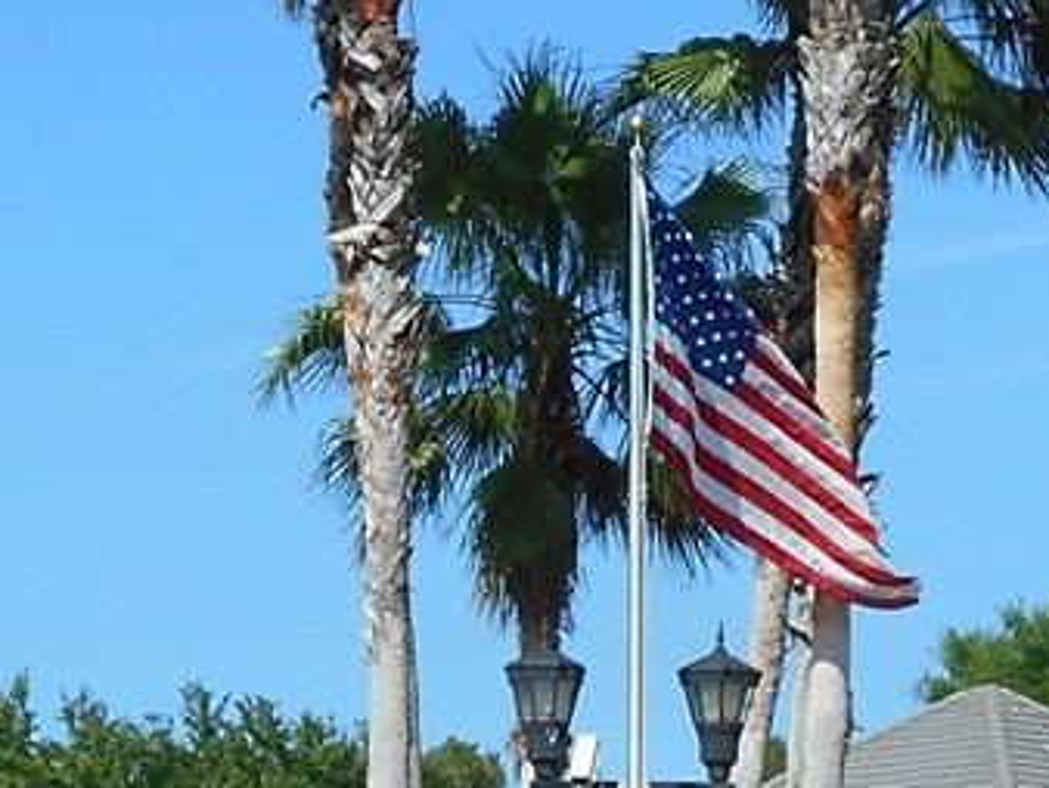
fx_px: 5307
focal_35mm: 175
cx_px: 596
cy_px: 295
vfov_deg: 8.5
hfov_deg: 11.3
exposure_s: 1/800
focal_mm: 6.7
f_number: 3.9
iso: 80
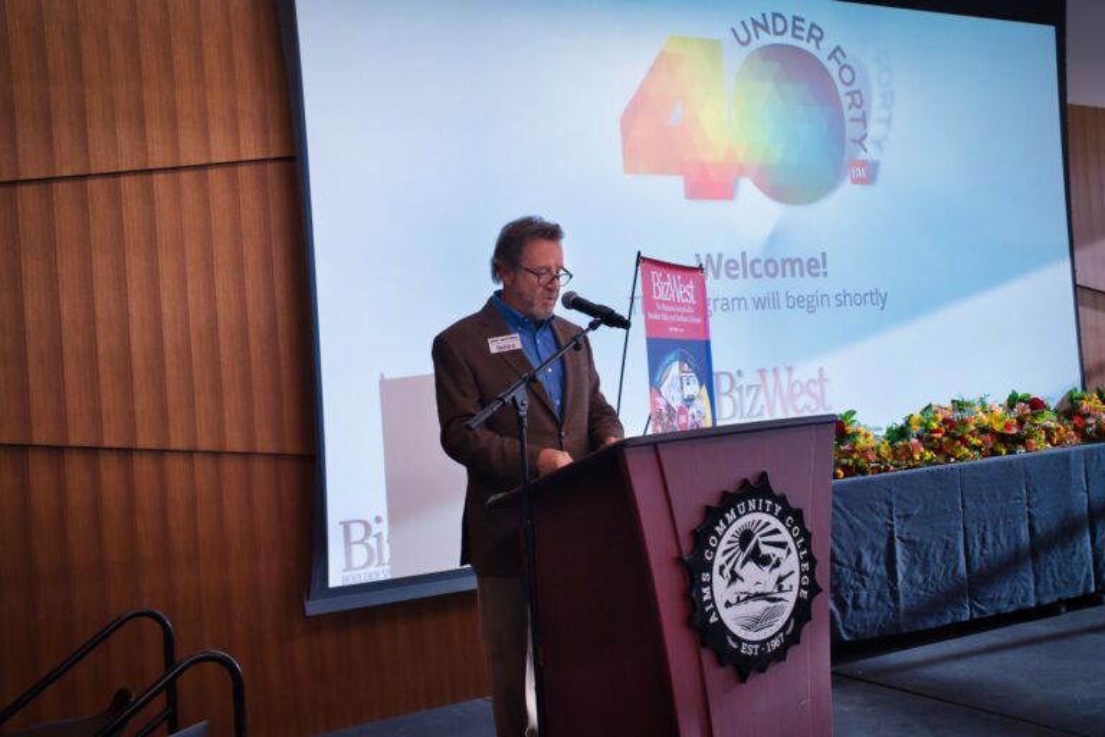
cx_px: 552
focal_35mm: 38
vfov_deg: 35.1
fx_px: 1166
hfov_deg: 50.7
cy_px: 368
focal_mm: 38
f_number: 5.6
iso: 2500
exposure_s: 1/160
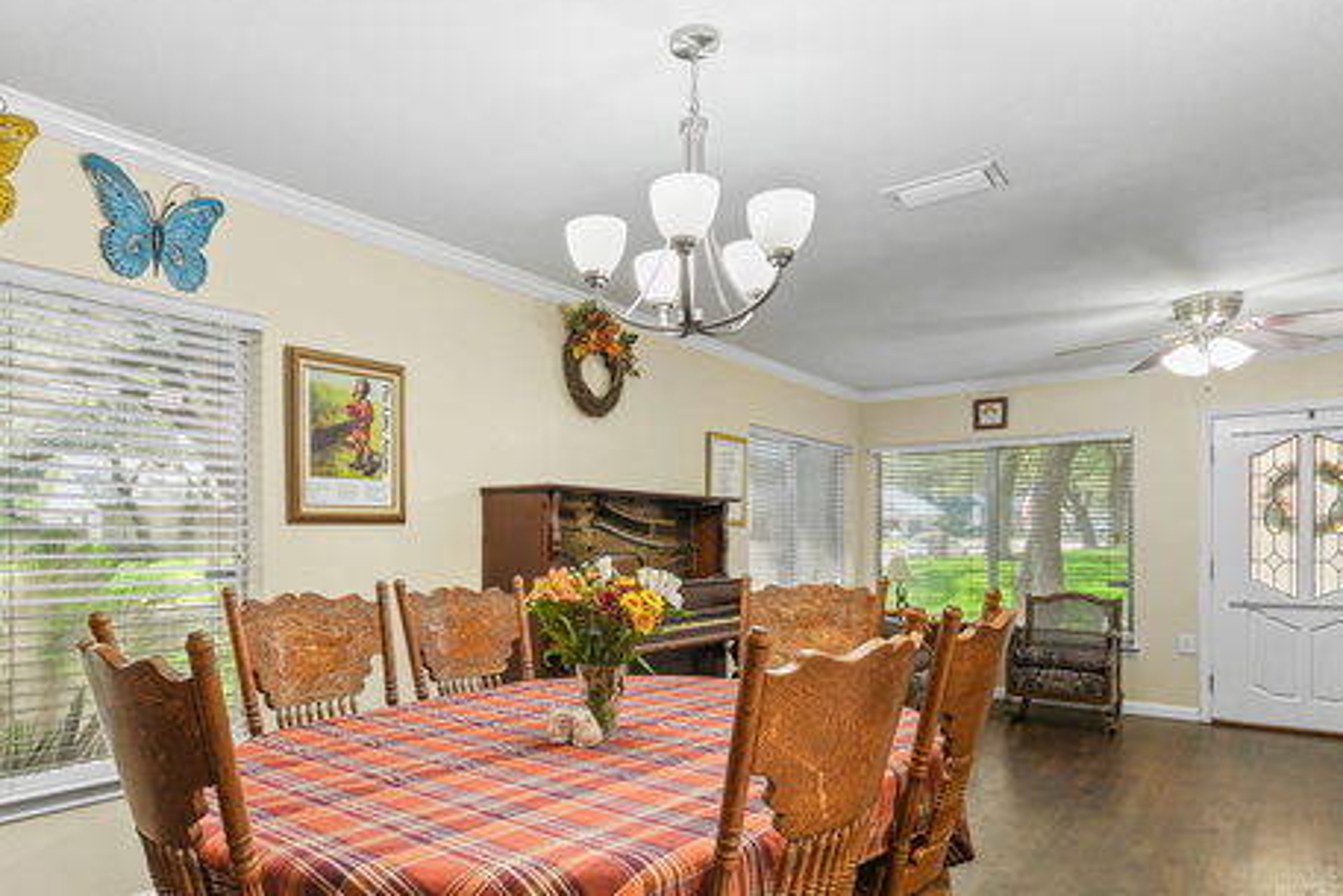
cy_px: 536
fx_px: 784
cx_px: 561
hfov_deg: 80.5
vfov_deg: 59.1
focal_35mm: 21
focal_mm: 10
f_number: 5
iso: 125
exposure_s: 1/2
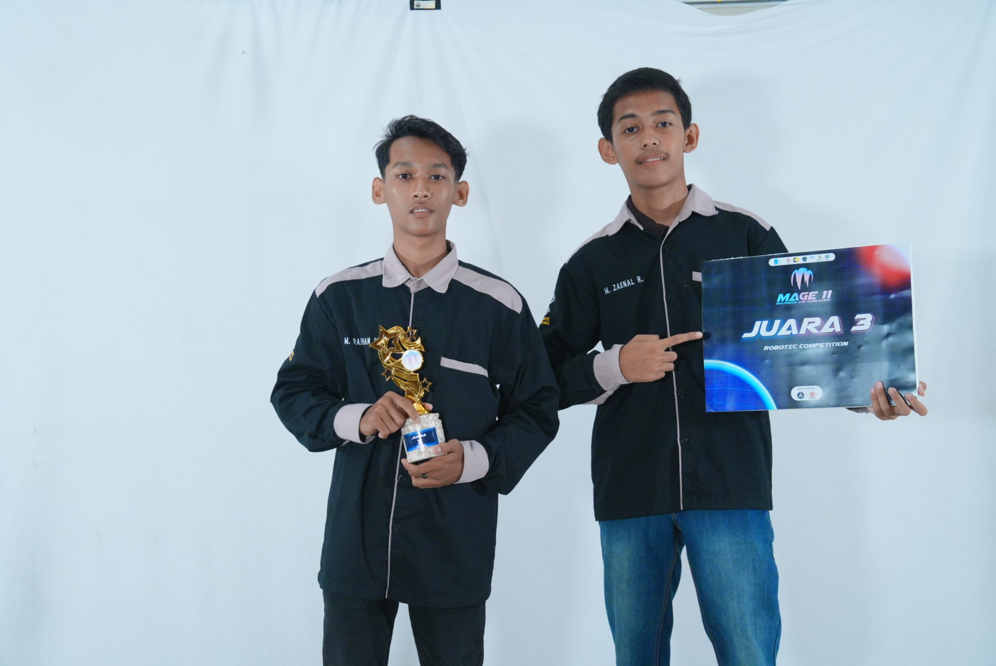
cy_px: 333
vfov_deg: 27.0
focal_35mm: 50
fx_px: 1384
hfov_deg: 39.6
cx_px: 498
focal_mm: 50
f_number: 7.1
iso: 2500
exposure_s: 1/160
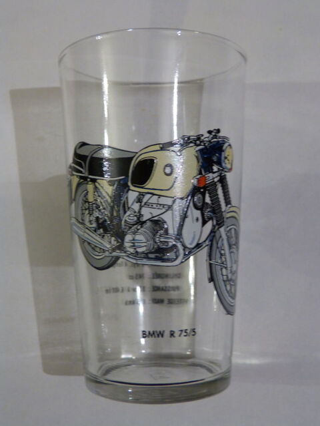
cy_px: 213
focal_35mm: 44
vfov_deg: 42.9
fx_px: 542
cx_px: 160
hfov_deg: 32.9
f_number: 3.2
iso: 400
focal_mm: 7.9
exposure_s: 1/10
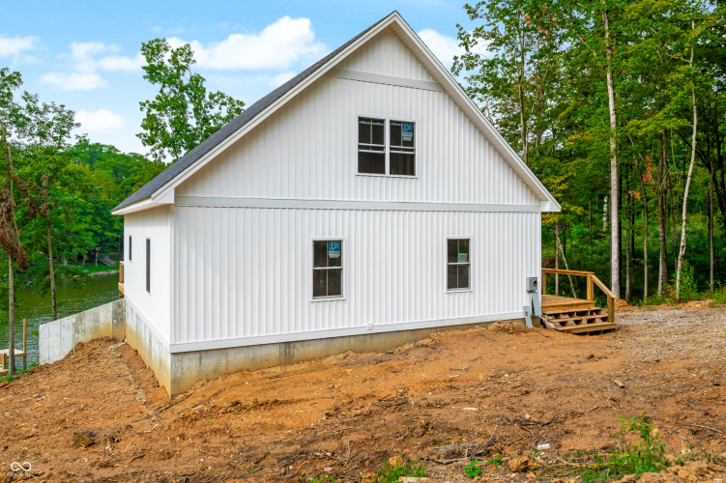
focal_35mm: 26
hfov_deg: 69.4
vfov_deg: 49.5
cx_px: 363
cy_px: 242
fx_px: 524
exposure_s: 1/320
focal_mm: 26
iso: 200
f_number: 6.3
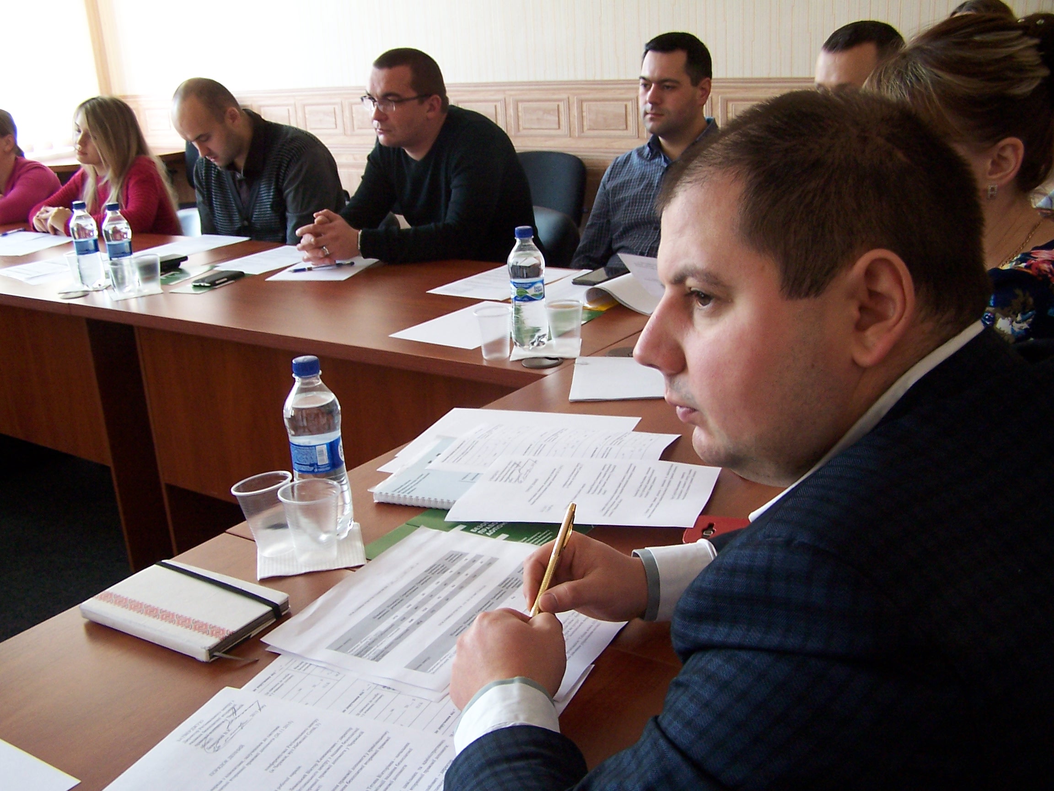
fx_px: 1157
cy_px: 396
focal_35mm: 38
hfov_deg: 49.0
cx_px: 527
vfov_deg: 37.7
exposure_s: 1/15
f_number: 2.8
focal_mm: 6.3
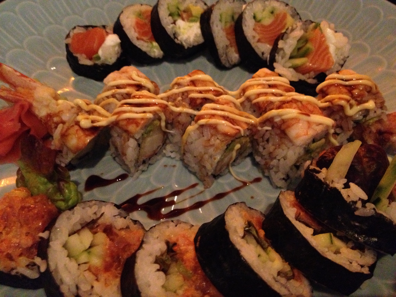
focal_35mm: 35
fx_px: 400
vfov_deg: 40.7
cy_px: 148
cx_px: 198
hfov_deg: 52.6
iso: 800
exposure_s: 1/15
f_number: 2.4
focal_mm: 4.28
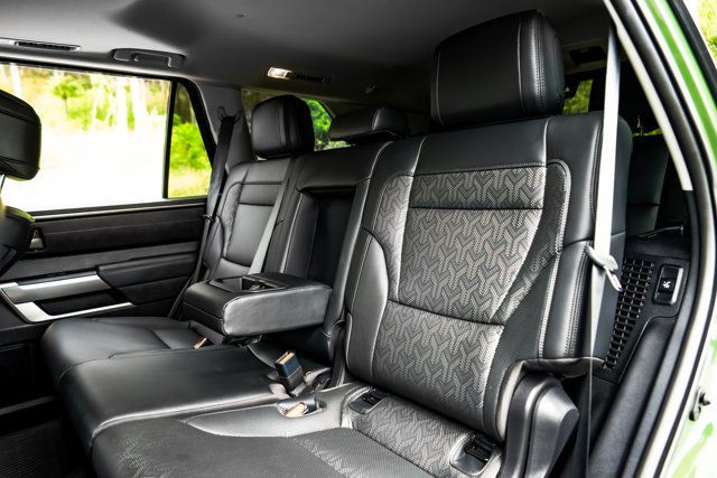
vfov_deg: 53.2
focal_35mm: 24
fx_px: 478
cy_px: 239
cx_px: 358
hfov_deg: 73.7
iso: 500
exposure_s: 1/200
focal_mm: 24
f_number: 4
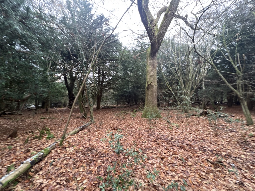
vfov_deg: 89.9
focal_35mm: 13
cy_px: 96
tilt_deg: +1.7
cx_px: 128
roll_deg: -0.4
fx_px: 96
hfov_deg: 106.2
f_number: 1.8
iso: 200
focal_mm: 1.57
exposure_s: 1/28
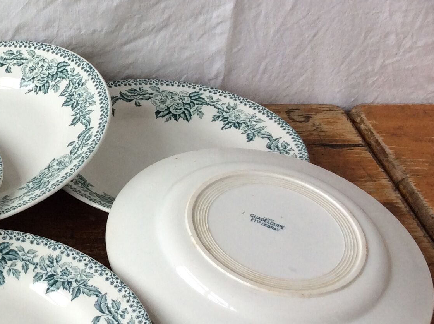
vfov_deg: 19.8
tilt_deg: -34.4
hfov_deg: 24.7
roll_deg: +1.4
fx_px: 926
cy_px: 172
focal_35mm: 74
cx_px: -36
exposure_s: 1/100
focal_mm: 3.3
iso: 40
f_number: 2.4
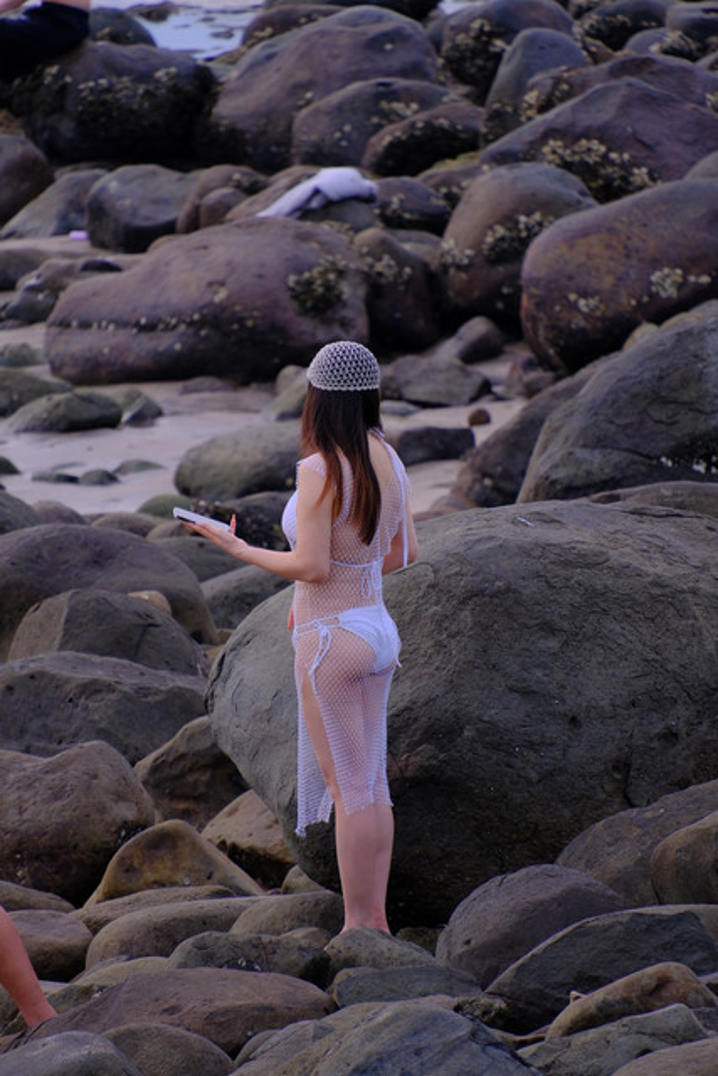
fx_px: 13454
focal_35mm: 450
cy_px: 538
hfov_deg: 3.1
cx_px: 359
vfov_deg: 4.6
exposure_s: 1/320
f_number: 6.3
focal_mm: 300
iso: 640
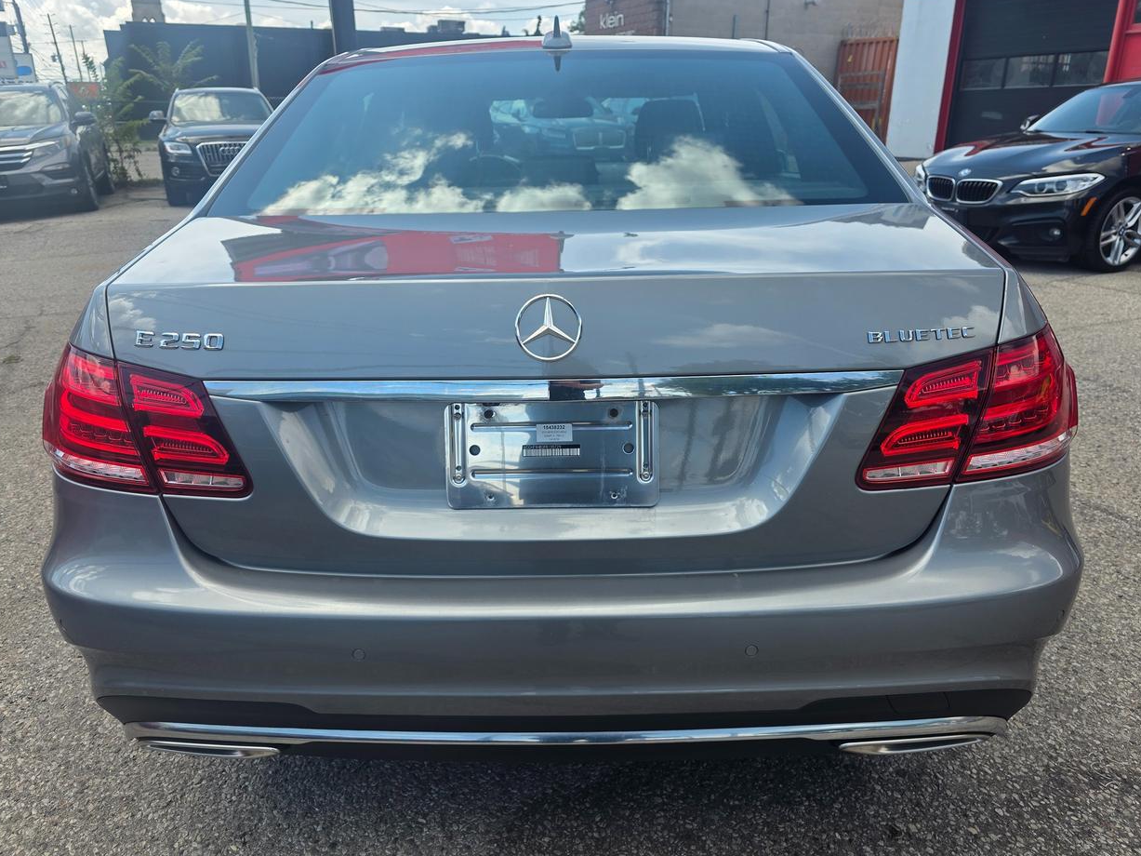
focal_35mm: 24
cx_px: 565
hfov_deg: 71.6
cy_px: 424
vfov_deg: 56.8
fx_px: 791
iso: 40
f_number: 1.7
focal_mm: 6.3
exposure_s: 1/1218
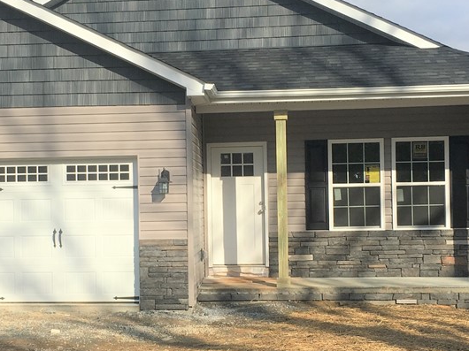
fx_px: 758
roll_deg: +0.6
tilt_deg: -0.7
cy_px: 180
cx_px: 168
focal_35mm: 56
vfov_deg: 26.1
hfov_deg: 34.1
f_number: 2.2
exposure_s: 1/1672
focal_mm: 4.15
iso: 25
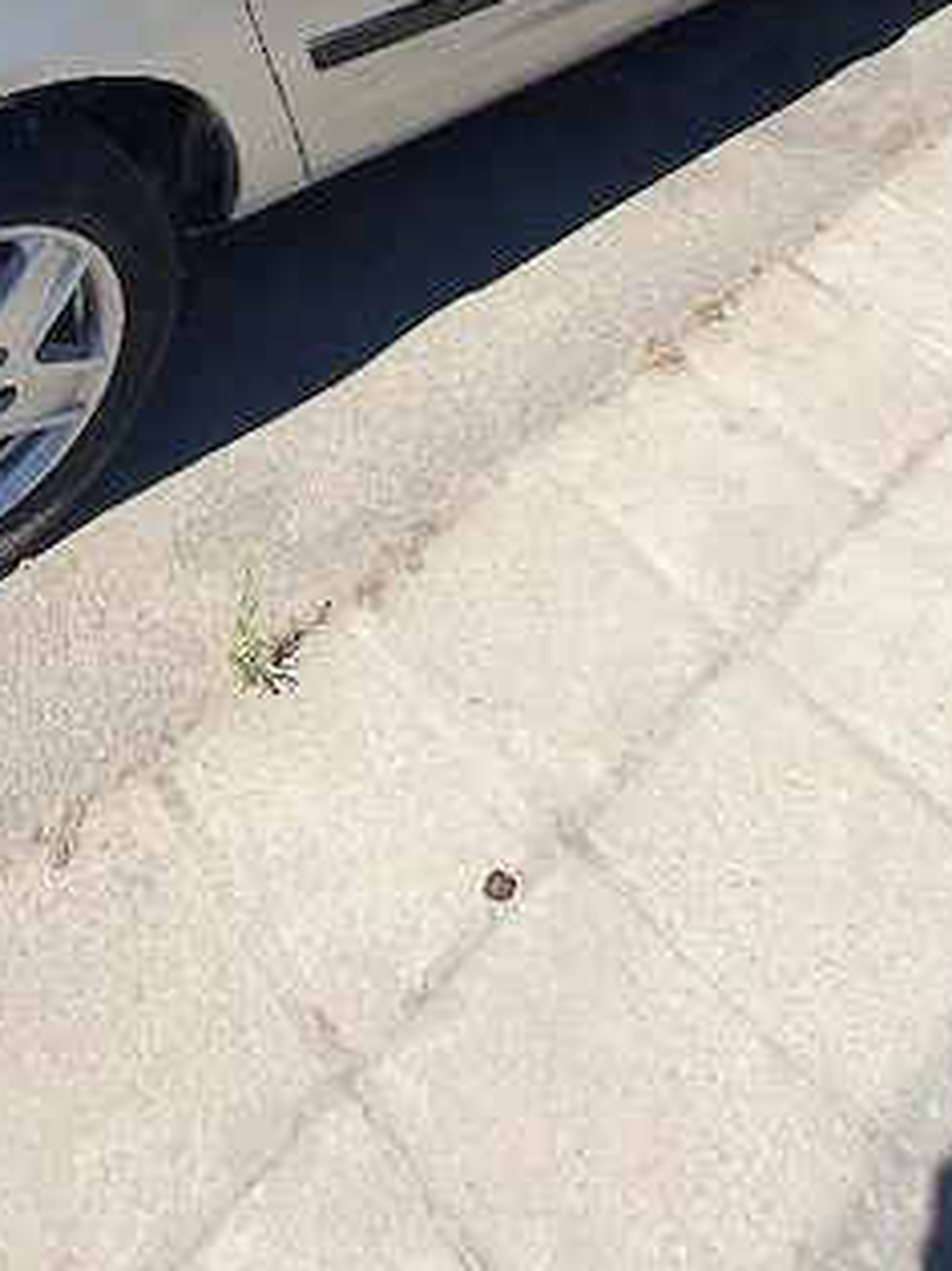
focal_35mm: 33
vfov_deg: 40.1
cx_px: 153
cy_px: -238
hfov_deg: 40.6
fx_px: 1211
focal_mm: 1.8
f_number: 2.2
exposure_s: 1/667
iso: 50
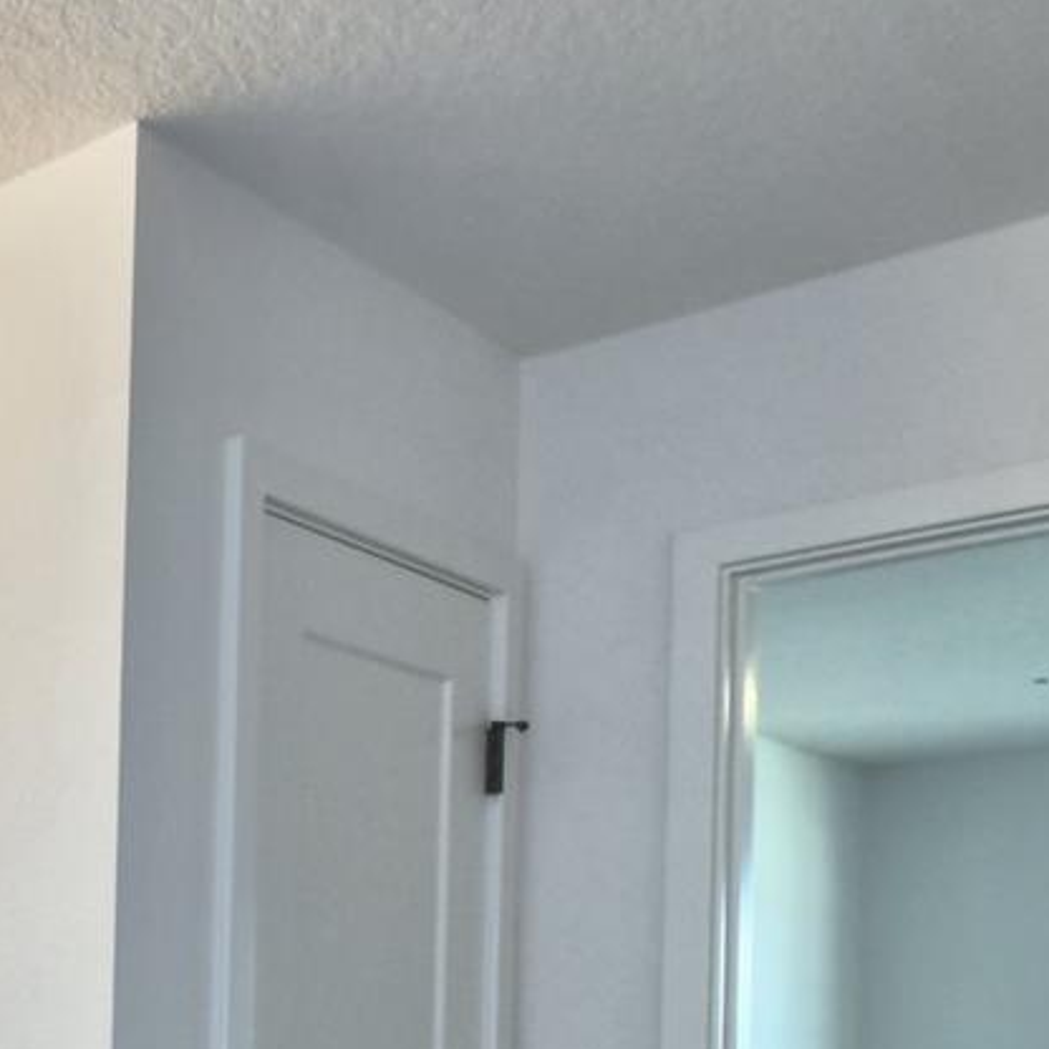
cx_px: -469
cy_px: 1077
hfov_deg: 26.5
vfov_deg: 31.7
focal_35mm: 49
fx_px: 1680
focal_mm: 10
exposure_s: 1/60
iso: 200
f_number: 4.5
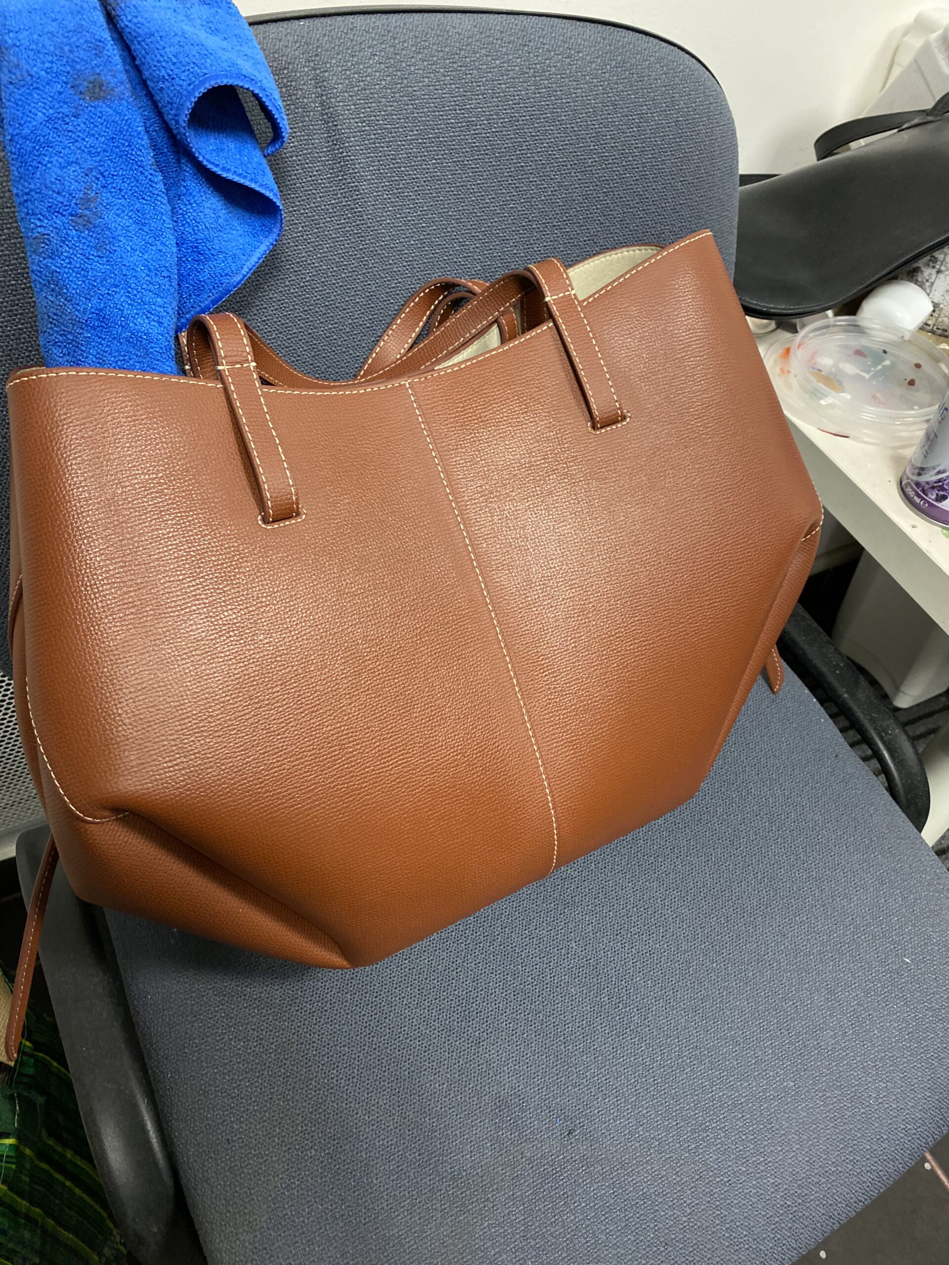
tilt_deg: -49.0
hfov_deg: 53.1
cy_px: 632
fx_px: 950
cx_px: 474
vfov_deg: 67.3
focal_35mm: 26
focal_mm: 4.25
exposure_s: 1/33
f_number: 1.8
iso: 320
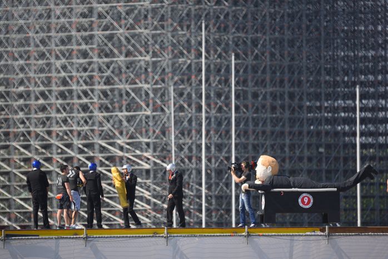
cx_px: 194
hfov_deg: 4.1
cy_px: 130
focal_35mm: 500
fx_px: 5391
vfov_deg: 2.8
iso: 400
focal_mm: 500
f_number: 8
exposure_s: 1/640
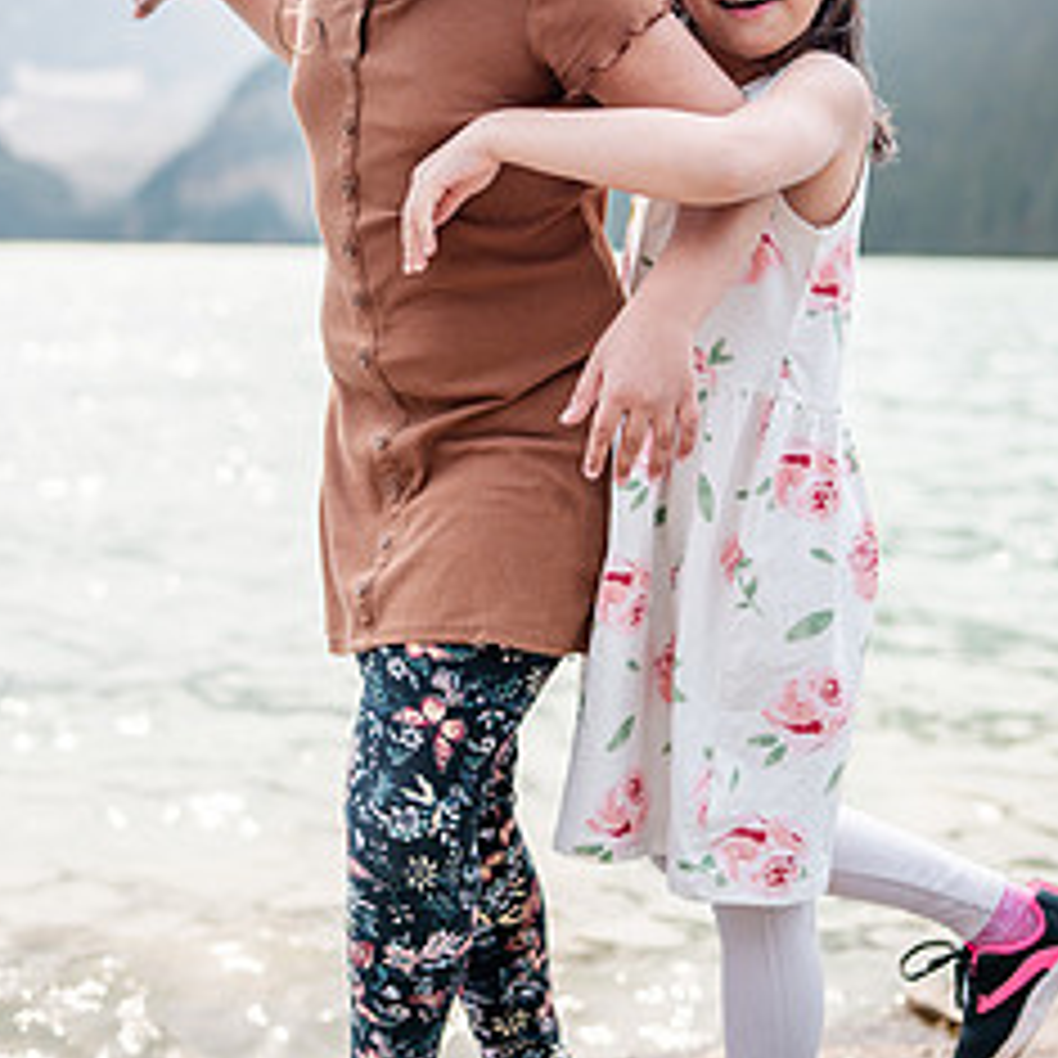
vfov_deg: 29.8
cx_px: 603
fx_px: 1971
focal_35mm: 57
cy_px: 347
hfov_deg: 30.0
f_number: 2
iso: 200
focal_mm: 35
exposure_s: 1/4000
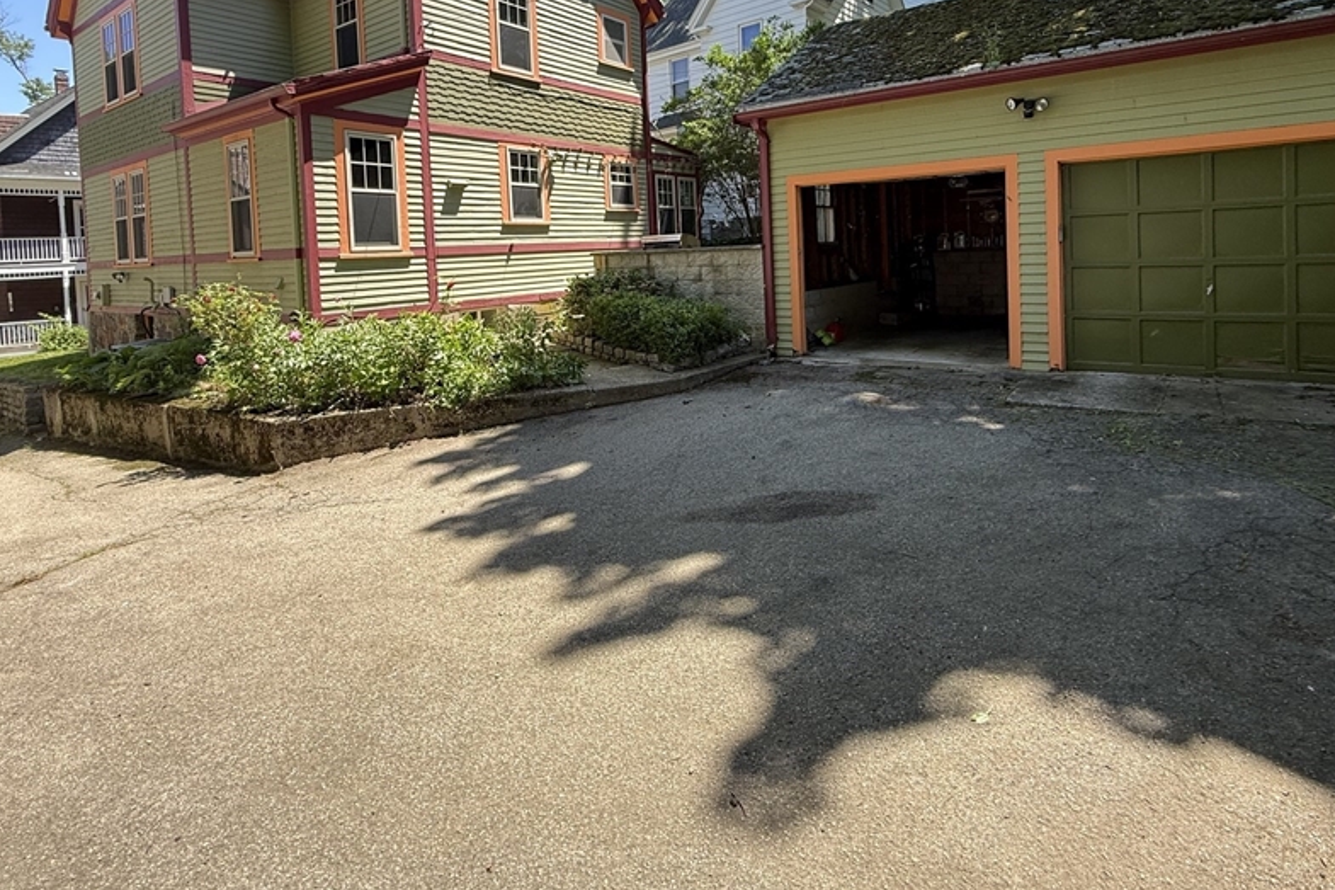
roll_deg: +2.2
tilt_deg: -1.9
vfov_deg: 62.3
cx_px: 707
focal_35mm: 19
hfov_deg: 86.8
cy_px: 271
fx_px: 704
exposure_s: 1/321
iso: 50
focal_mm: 2.22
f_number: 2.2
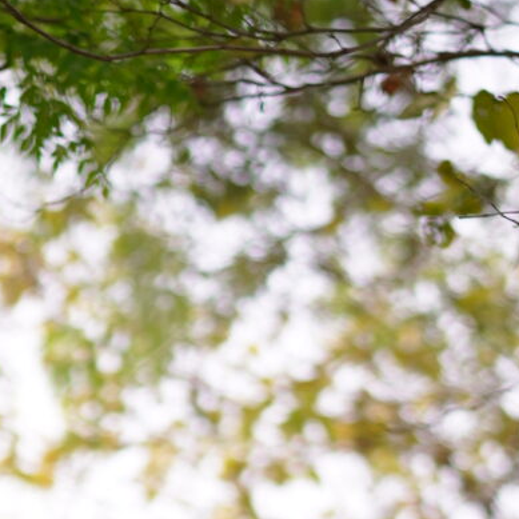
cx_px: 296
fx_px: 3325
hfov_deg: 8.9
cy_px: 1481
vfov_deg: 7.9
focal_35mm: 196
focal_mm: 35
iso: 100
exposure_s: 1/2000
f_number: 1.4
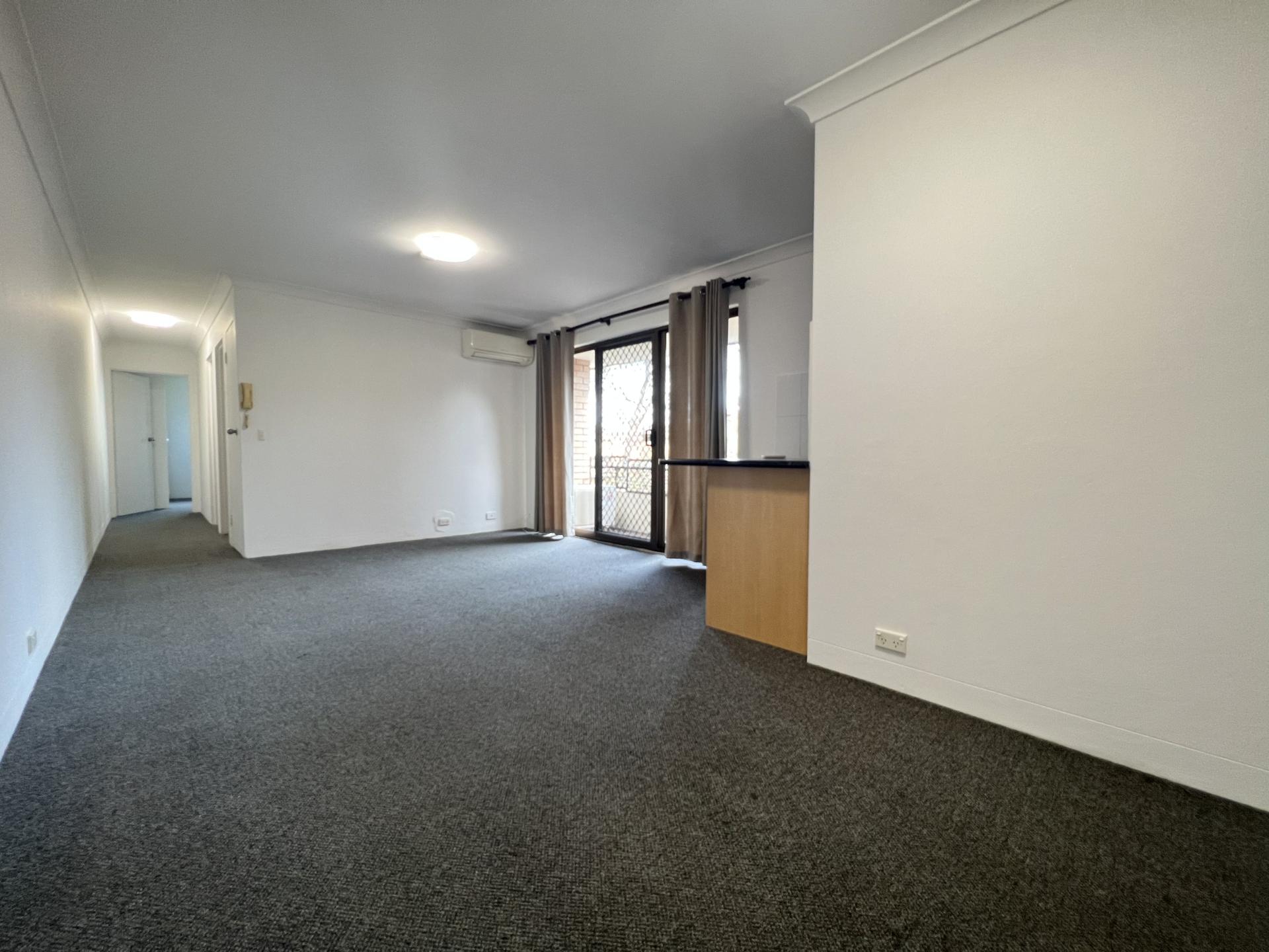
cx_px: 634
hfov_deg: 106.2
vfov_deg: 89.9
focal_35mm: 13
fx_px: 477
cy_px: 476
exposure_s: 1/50
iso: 160
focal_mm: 1.57
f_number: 1.8
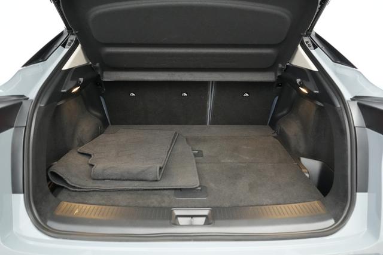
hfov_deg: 69.4
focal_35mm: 26
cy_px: 128
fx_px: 276
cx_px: 192
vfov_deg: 49.5
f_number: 2.8
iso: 10000
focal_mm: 26
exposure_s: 1/160
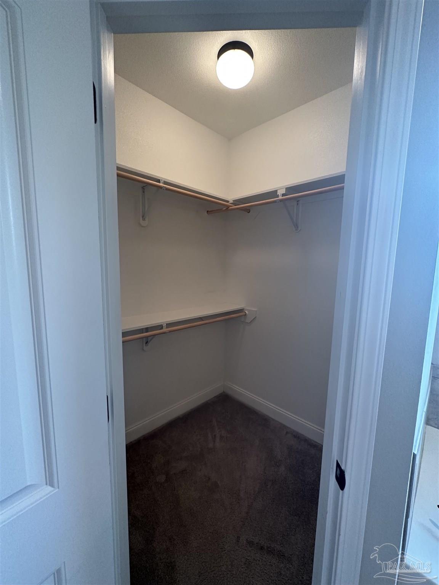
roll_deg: -1.6
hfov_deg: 85.7
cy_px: 292
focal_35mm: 14
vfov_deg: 102.1
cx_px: 220
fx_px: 237
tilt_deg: -8.5
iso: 320
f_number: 2.2
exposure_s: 1/120
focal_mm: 2.22
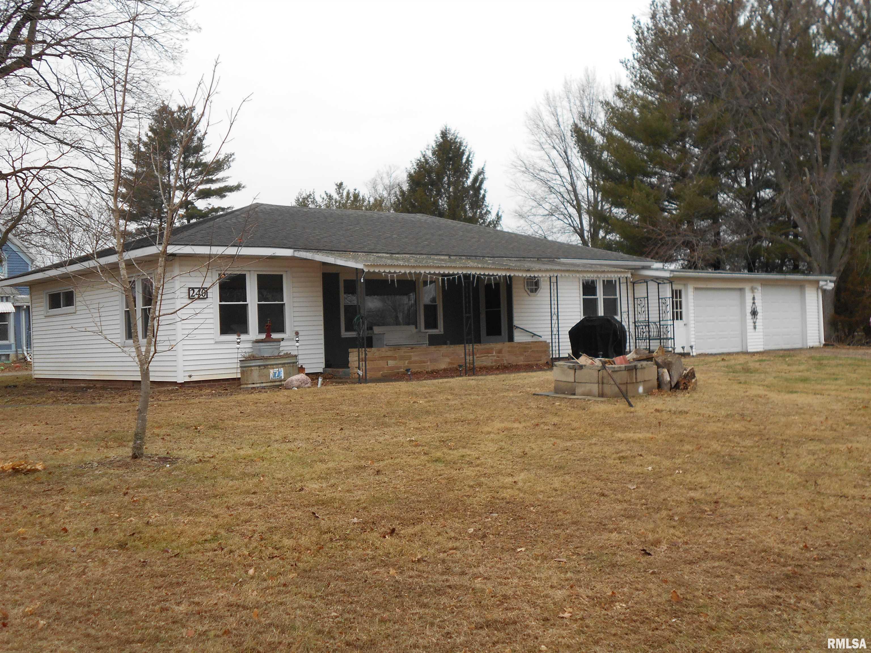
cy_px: 326
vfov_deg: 38.7
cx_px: 436
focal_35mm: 37
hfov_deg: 50.1
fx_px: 931
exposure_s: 1/80
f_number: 3.9
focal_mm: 6.7
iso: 80
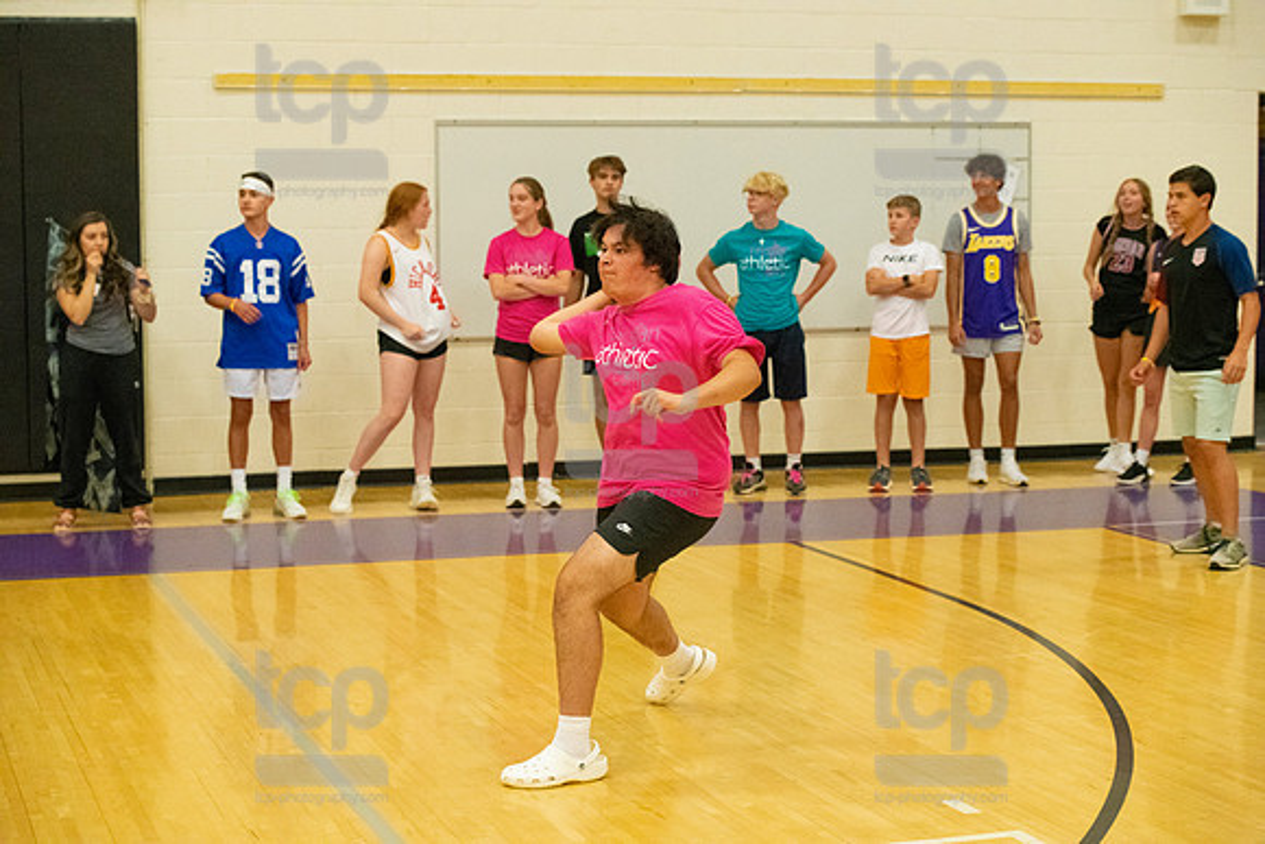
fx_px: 2460
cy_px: 422
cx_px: 632
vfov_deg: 19.5
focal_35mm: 70
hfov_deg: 28.8
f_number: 4.5
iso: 6400
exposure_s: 1/800
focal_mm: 70
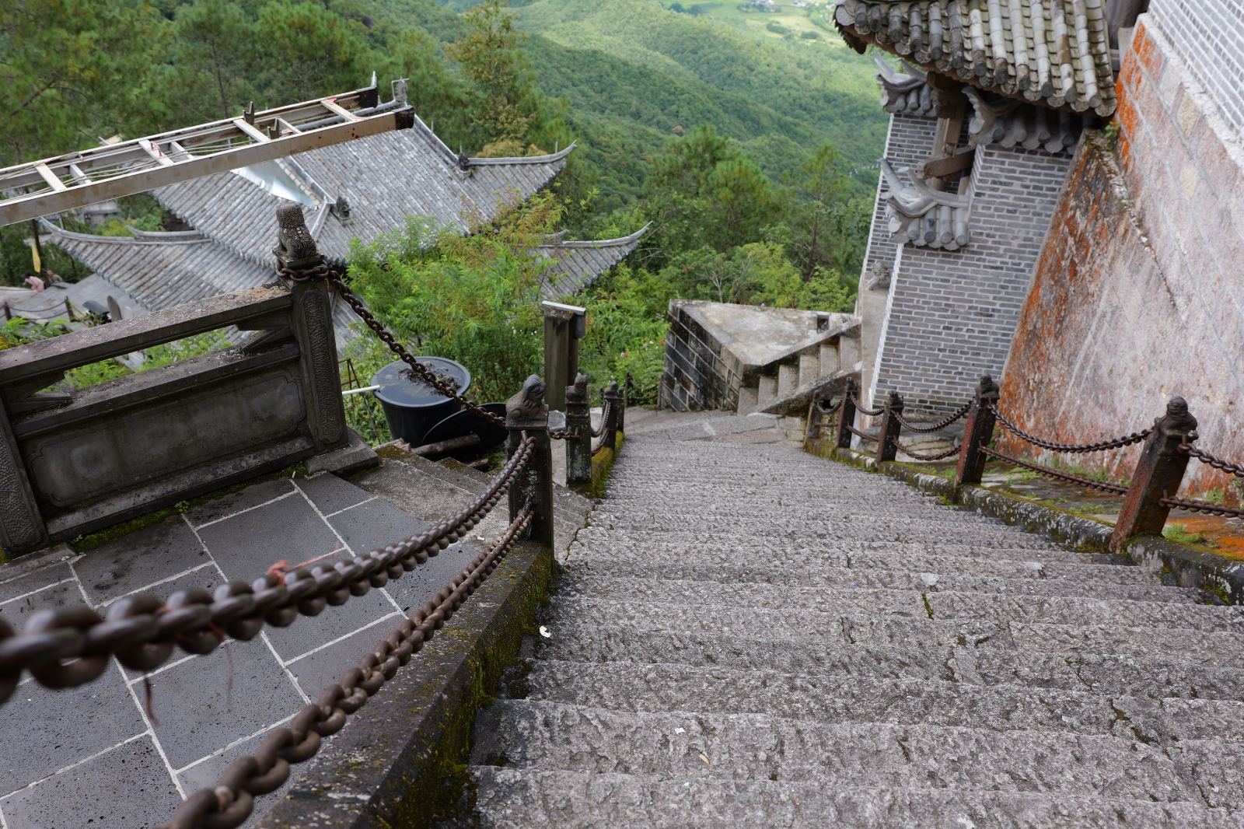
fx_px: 1036
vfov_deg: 43.6
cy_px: 414
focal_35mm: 30
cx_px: 622
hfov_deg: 61.9
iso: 100
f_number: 6.3
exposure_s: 1/125
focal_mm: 30
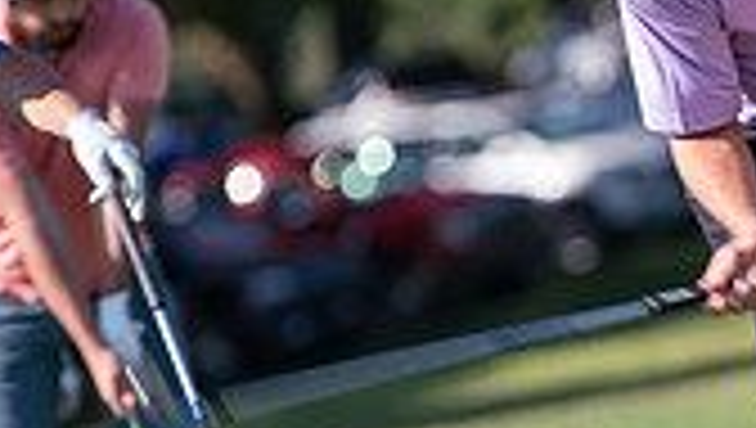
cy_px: 182
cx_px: 792
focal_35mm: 722
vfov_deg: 1.7
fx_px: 14492
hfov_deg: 3.0
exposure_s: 1/500
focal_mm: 200
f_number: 3.2
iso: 64
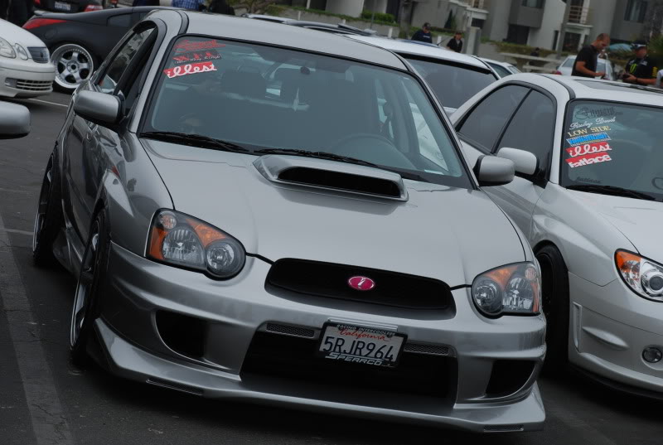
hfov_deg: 19.4
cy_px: 222
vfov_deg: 13.1
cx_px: 332
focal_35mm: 105
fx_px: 1938
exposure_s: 1/125
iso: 125
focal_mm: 70
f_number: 9
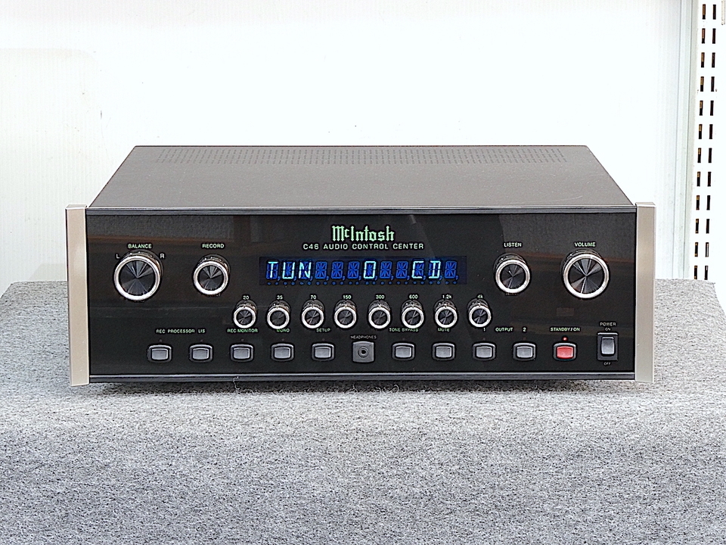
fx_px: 2223
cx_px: 363
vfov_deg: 14.0
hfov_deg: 18.5
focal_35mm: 106
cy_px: 272
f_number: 8
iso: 200
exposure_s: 1/2
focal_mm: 19
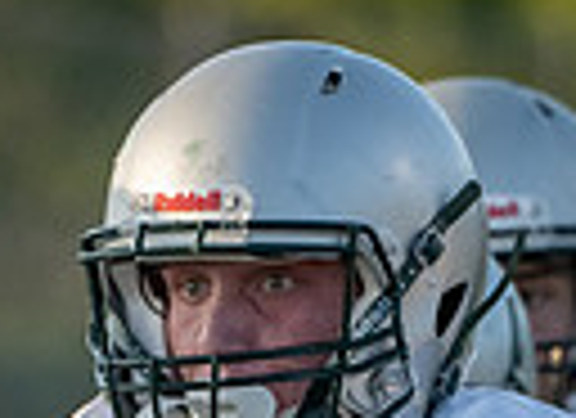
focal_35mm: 2288
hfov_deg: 0.9
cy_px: 629
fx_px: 37648
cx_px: 524
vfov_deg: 0.6
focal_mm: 400
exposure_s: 1/1000
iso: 1600
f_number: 7.1
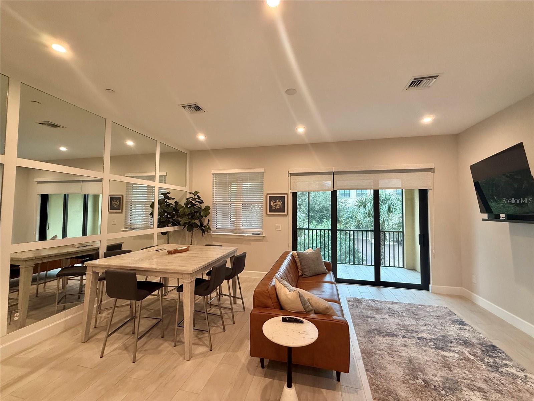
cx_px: 267
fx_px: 216
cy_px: 200
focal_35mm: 14
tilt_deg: +3.5
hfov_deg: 102.1
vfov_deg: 85.7
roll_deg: -0.8
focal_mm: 2.22
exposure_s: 1/120
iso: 250
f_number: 2.2
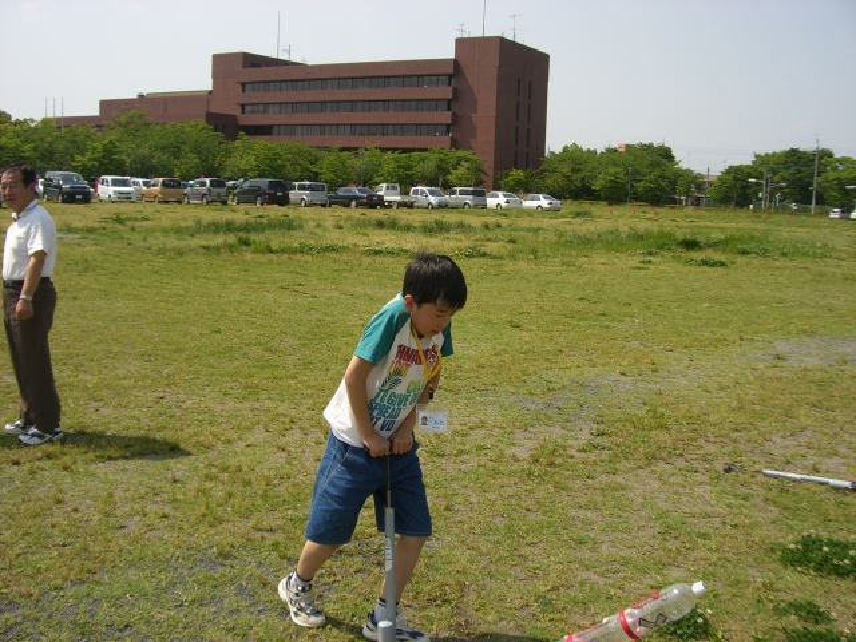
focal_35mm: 38
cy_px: 321
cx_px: 428
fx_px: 940
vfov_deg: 37.7
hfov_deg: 49.0
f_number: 4.3
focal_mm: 6.2
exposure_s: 1/640
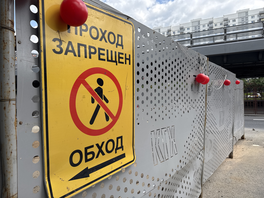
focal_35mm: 24
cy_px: 99
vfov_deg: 56.8
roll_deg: +2.0
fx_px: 183
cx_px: 132
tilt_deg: -0.3
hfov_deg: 71.6
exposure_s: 1/2331
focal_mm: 6.76
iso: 80
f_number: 1.78
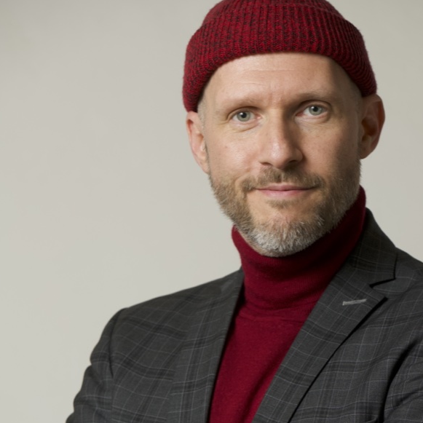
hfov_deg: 6.7
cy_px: 386
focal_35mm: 263
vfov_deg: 6.6
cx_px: 272
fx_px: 3636
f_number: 5
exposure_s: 1/160
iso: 400
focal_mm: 150
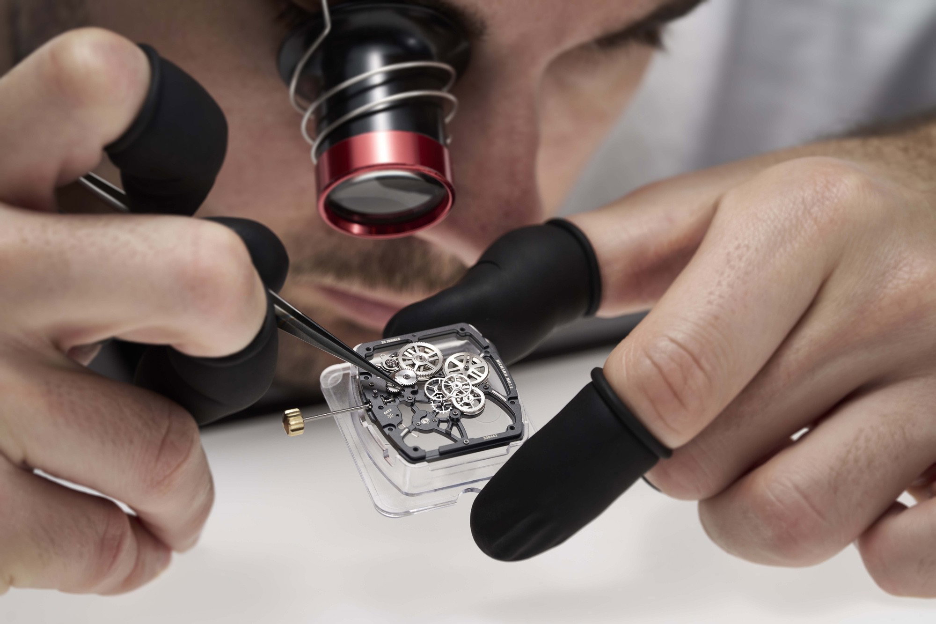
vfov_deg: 13.7
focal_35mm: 100
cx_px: 468
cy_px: 312
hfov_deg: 20.4
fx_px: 2600
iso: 125
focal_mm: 100
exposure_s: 1/160
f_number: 6.3
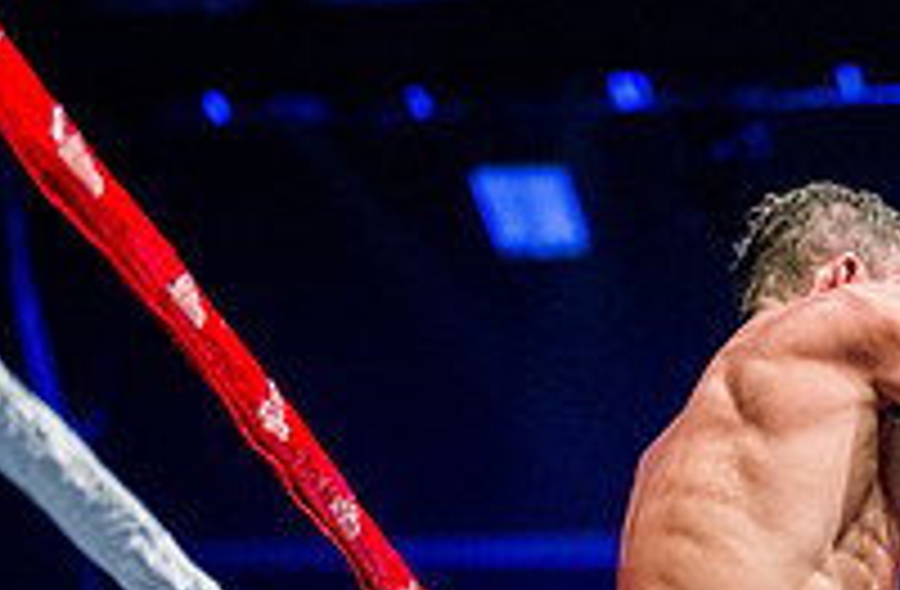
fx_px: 4376
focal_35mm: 176
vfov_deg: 7.6
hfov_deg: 11.6
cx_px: 922
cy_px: 678
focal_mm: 50
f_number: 1.4
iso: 6400
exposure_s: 1/1600
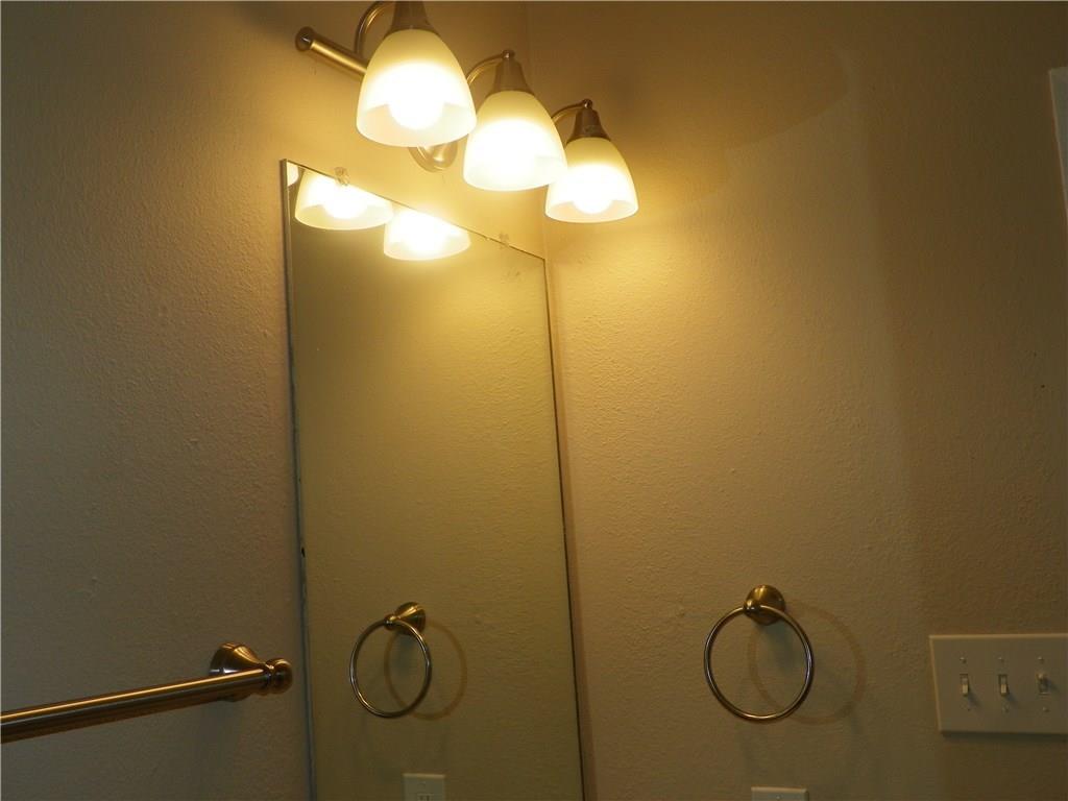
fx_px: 1080
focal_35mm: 35
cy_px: 400
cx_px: 534
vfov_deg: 40.7
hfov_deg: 52.6
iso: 64
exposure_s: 1/125
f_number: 3.2
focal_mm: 6.2
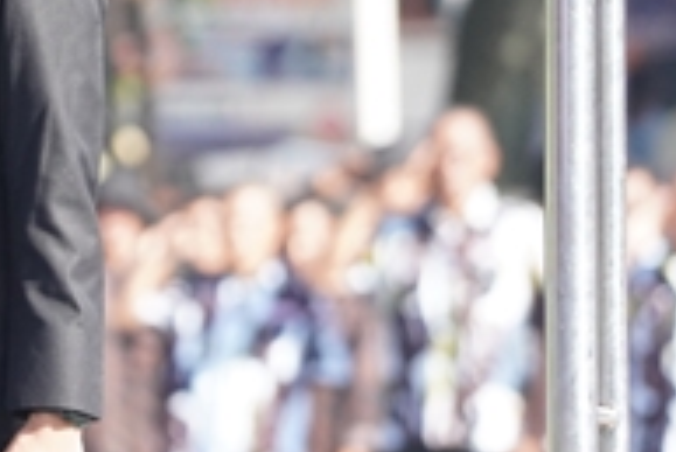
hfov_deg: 2.1
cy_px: 117
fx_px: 18679
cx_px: -238
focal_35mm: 994
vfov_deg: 1.4
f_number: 4
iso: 1000
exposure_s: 1/1600
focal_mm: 200
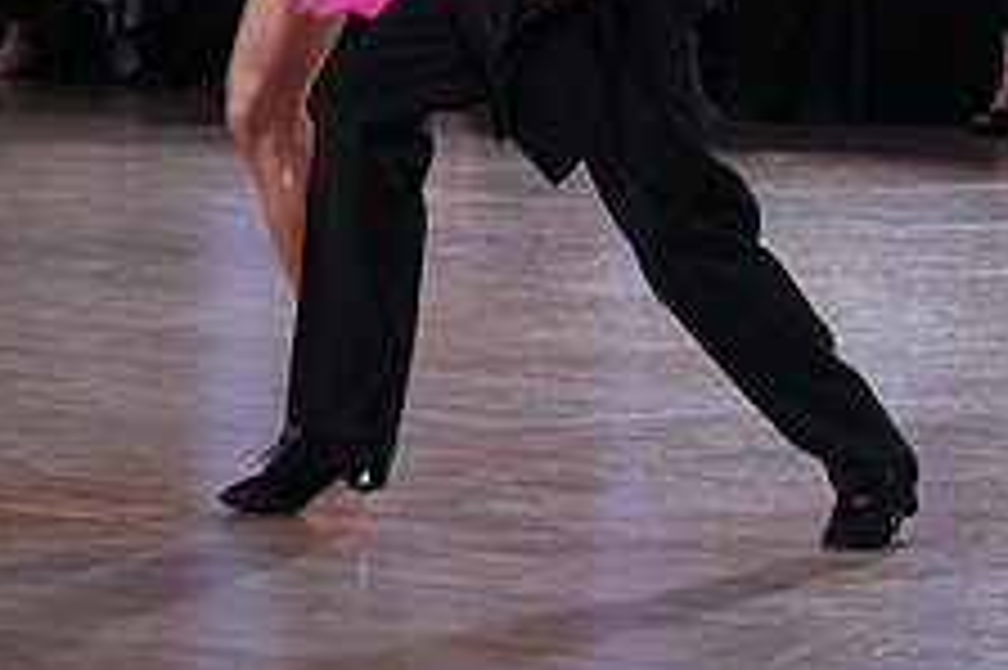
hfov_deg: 7.6
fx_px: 7610
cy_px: -196
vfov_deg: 5.0
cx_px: 459
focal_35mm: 272
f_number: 5
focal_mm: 105
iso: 2500
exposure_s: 1/400
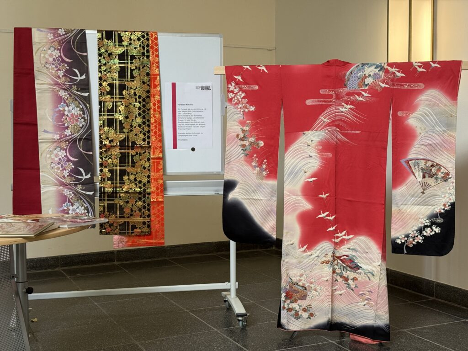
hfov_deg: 39.7
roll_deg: +0.7
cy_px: 176
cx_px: 234
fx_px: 649
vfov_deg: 30.3
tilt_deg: -3.1
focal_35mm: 48
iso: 160
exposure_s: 1/50
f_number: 1.78
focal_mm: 6.76
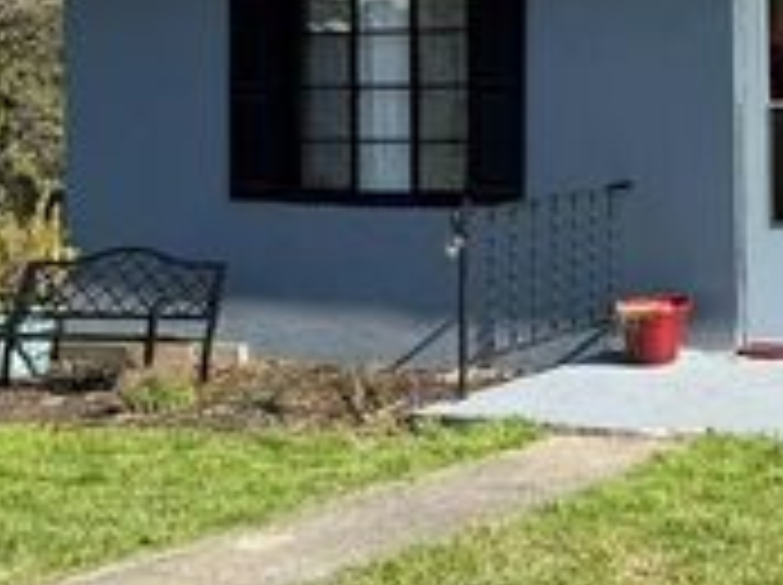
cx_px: 1030
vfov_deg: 20.6
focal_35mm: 69
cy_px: 11
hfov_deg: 24.4
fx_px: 1559
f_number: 1.78
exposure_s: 1/3021
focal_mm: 6.76
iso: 80
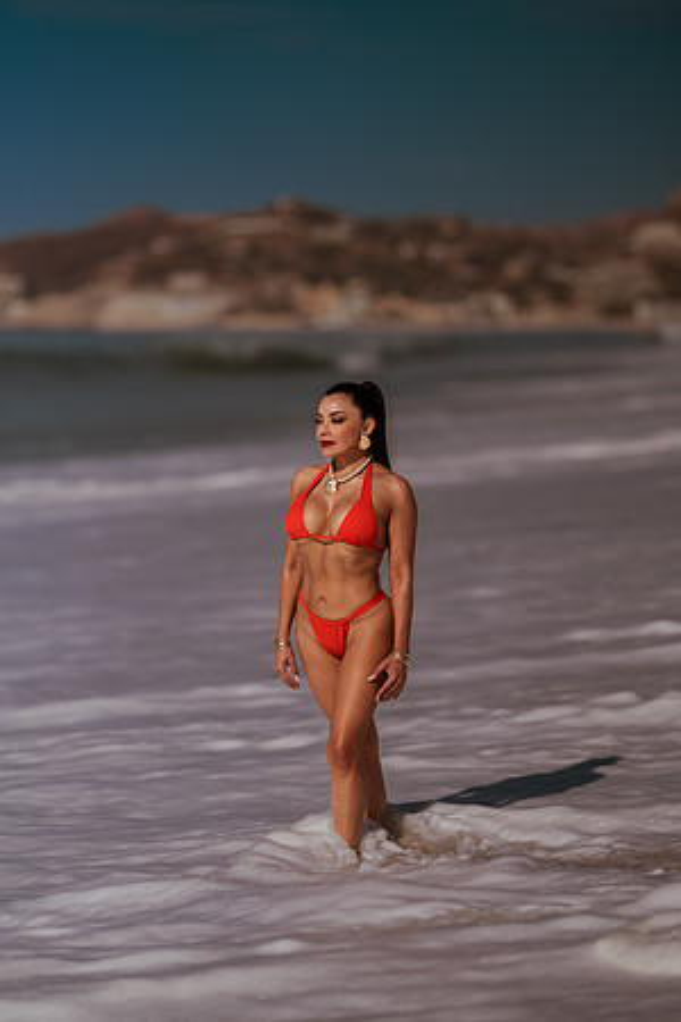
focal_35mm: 135
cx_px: 340
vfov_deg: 15.2
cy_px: 511
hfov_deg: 10.2
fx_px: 3830
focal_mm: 135
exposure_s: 1/8000
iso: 50
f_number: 2.2
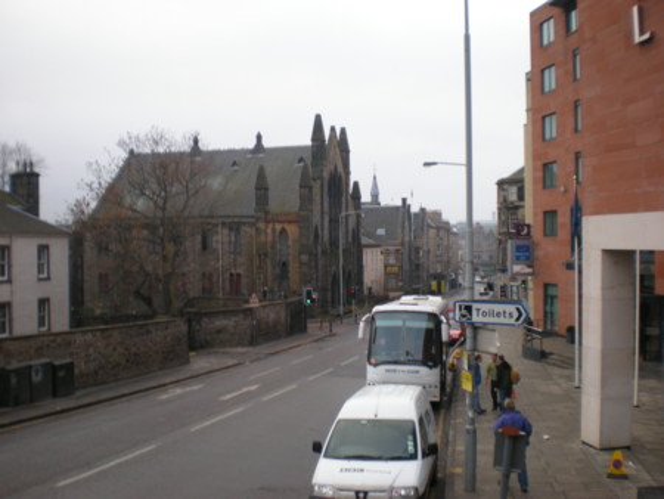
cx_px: 332
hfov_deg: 49.0
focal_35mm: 38
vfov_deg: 37.8
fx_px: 729
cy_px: 250
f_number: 3.1
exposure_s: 1/114
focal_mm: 6.3
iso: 64
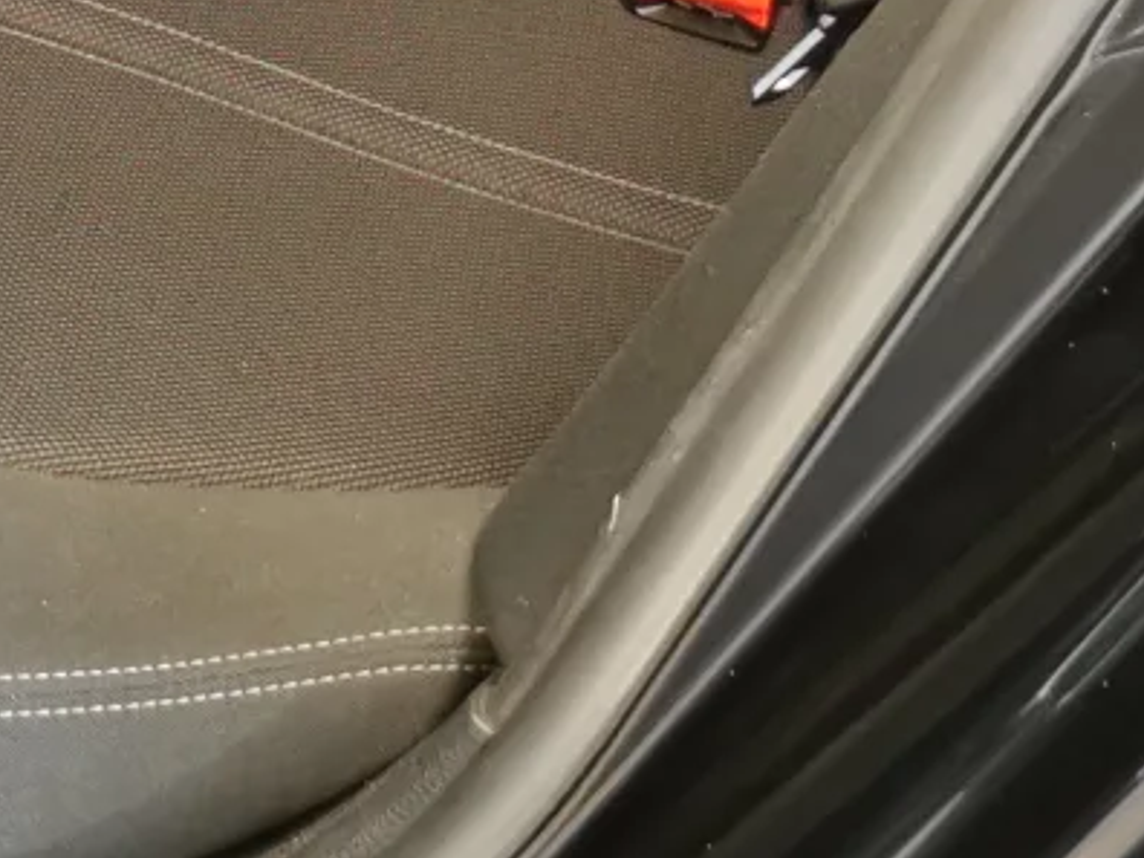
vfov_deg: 10.5
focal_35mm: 131
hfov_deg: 14.8
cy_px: -803
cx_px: -17
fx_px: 4329
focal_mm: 5.58
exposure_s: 1/50
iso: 400
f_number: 1.8
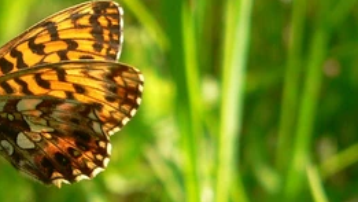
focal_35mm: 219
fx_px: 2080
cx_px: -3
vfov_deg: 5.6
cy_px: 104
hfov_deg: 9.8
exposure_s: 1/200
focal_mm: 13.6
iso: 100
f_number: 4
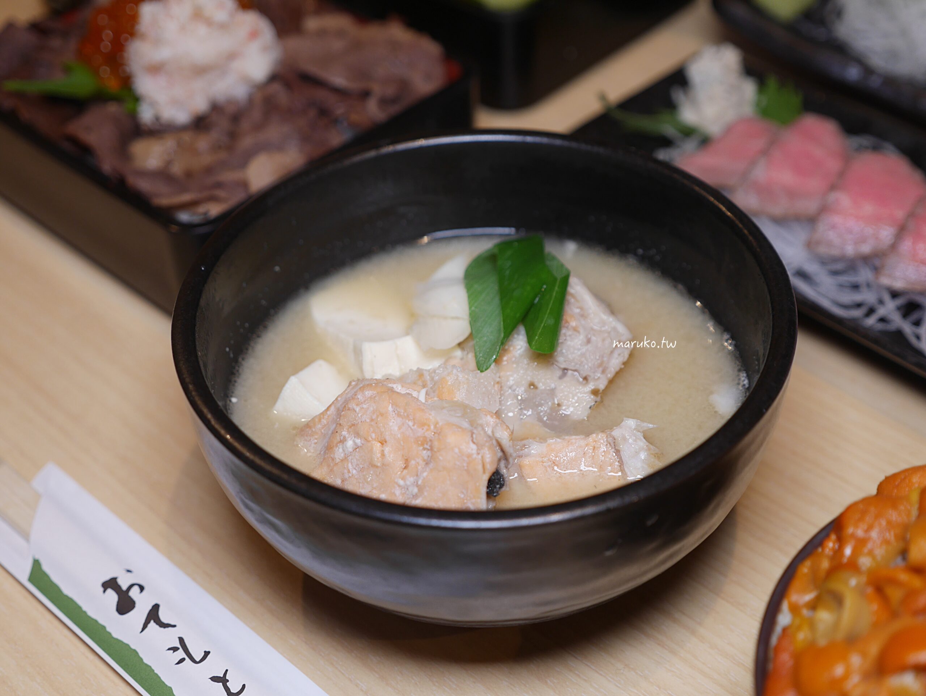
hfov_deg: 35.5
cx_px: 463
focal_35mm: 54
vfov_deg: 27.1
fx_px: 1445
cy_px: 348
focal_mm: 27
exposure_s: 1/60
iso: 200
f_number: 2.8
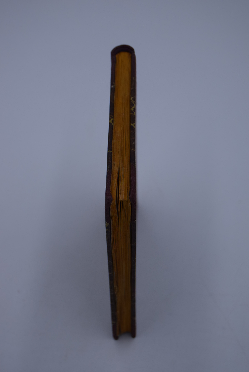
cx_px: 124
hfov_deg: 16.6
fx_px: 854
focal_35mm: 82
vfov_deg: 24.6
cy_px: 186
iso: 450
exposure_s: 1/1000
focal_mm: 55
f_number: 5.6
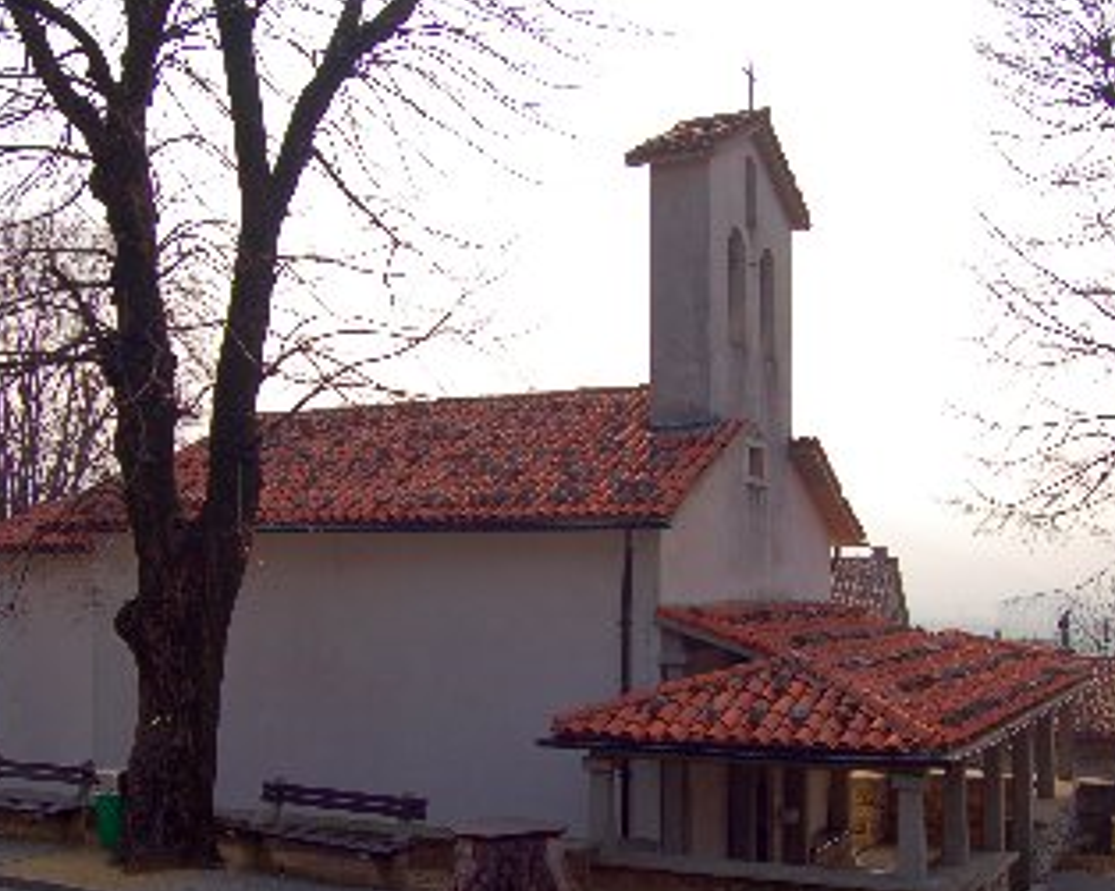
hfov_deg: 42.0
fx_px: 1452
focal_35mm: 44
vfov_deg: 34.1
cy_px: 520
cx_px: 542
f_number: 8
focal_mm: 22
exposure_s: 1/500
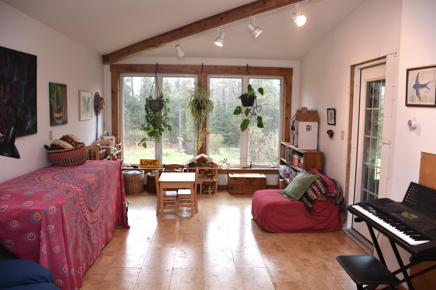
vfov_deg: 47.9
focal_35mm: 27
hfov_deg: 67.4
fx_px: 327
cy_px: 145
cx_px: 218
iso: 280
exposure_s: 1/60
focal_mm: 18
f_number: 4
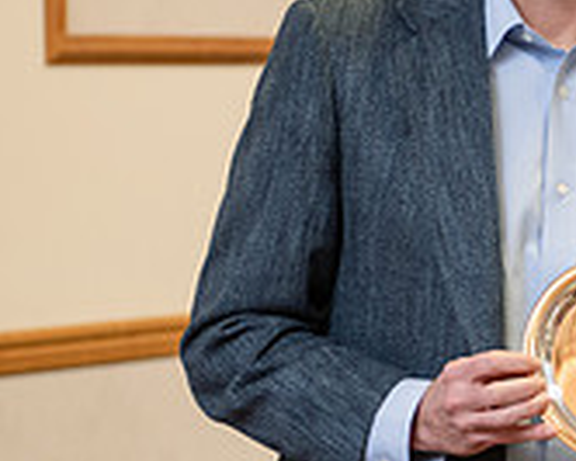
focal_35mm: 229
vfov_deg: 6.8
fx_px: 3906
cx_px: 670
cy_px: 272
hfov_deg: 8.4
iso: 1000
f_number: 3.2
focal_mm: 70
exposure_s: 1/125
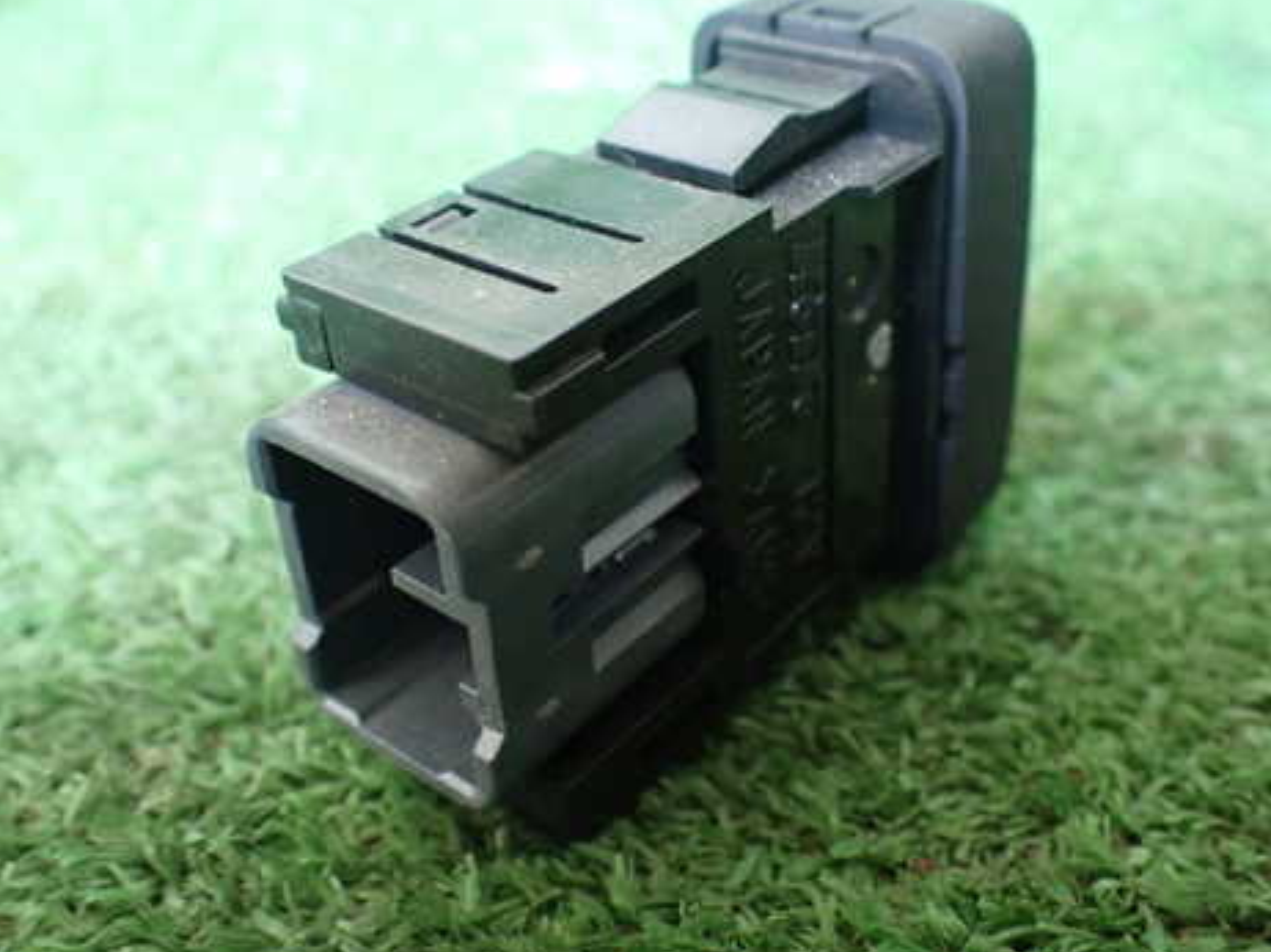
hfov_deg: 47.9
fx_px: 1431
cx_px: 647
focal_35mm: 39
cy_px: 421
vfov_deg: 36.7
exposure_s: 1/60
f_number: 2.3
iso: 800
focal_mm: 5.4
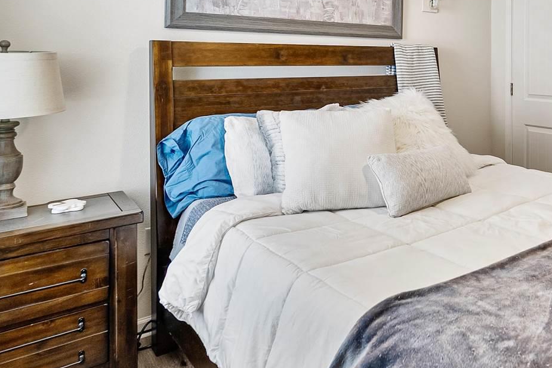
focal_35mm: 31
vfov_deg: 40.6
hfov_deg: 53.8
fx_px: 475
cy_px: 74
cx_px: 482
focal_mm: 14
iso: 500
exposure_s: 1/4
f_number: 4
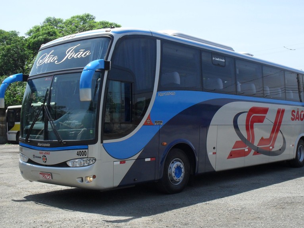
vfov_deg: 30.9
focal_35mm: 47
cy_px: 123
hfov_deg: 40.4
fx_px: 413
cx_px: 165
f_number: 8.4
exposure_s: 1/180
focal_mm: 6.3
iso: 100
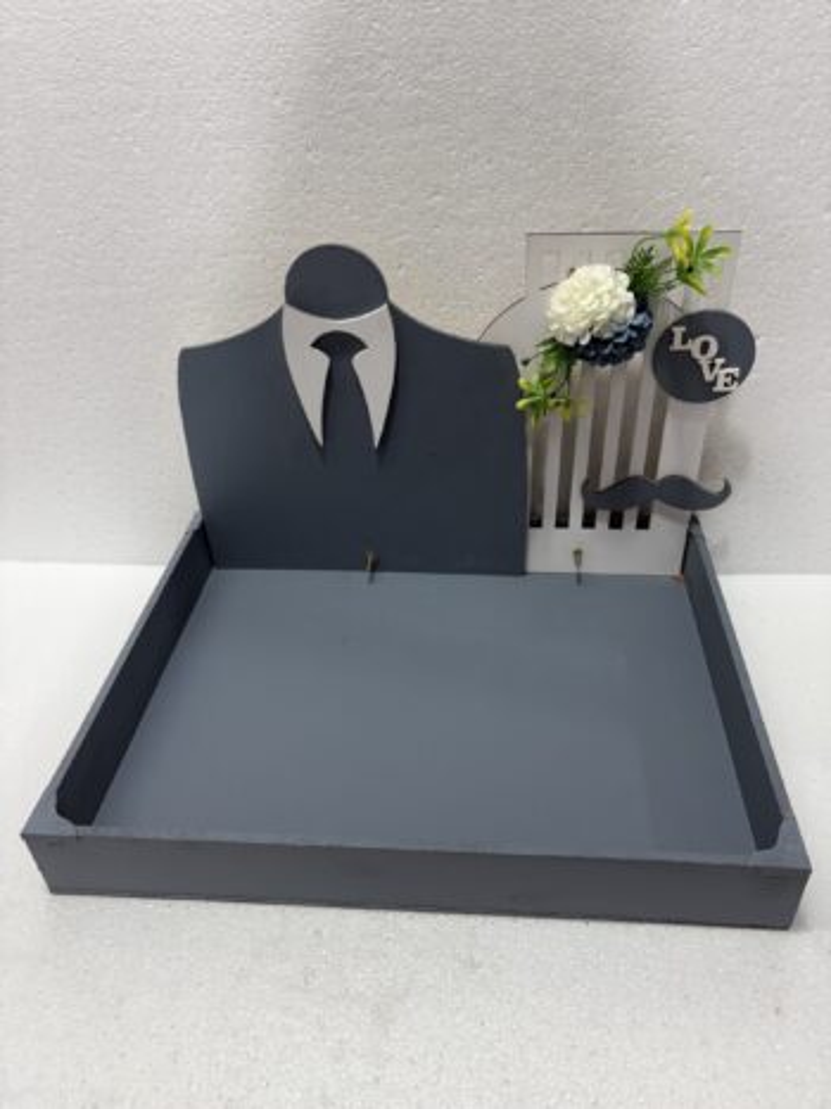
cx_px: 416
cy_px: 554
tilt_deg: -33.5
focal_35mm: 26
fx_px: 833
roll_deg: +2.7
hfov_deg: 53.0
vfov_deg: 67.3
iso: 100
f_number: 1.6
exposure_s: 1/100
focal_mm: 5.96
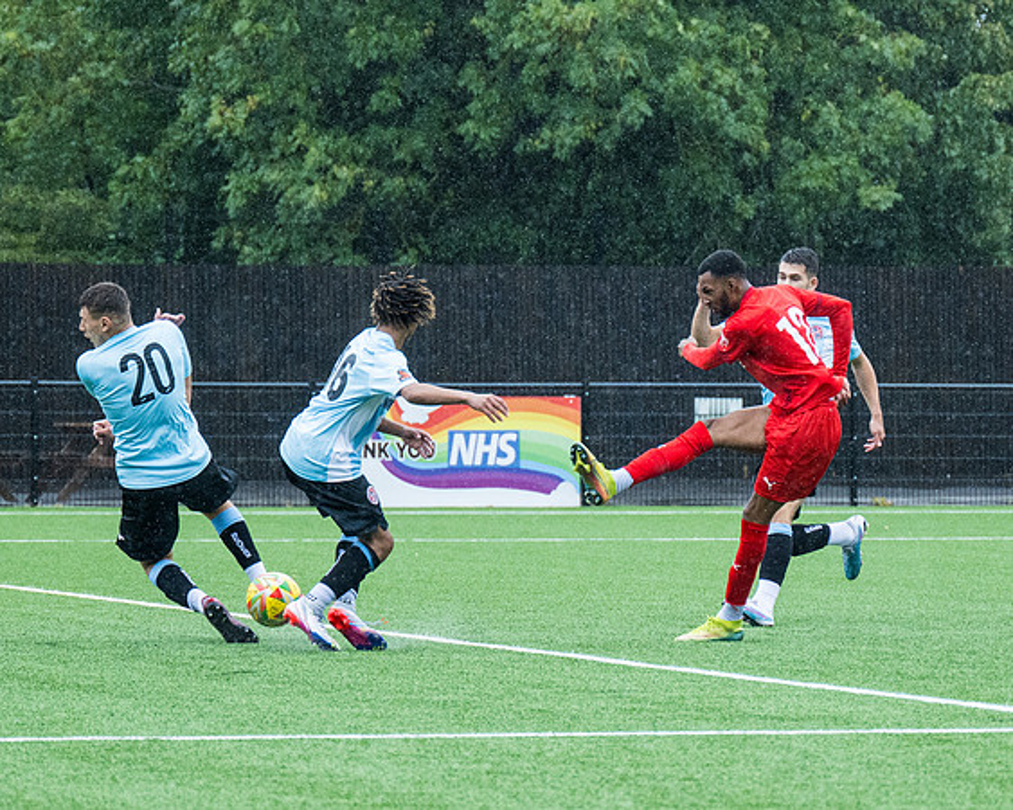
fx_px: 7221
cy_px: 350
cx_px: 701
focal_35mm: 241
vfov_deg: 6.4
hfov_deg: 8.0
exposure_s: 1/1600
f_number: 4
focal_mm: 99
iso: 1000
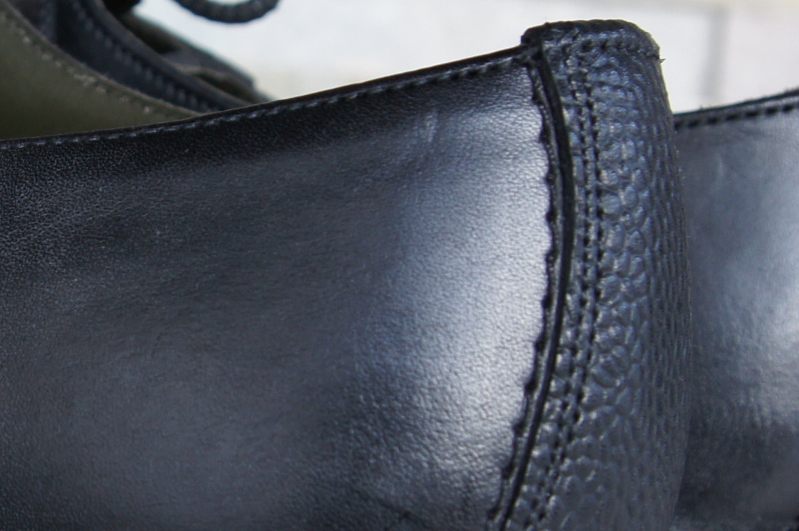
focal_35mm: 94
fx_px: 2081
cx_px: 126
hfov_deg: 21.4
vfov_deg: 14.5
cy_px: 223
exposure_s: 1/40
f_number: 4.5
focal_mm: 17
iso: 200
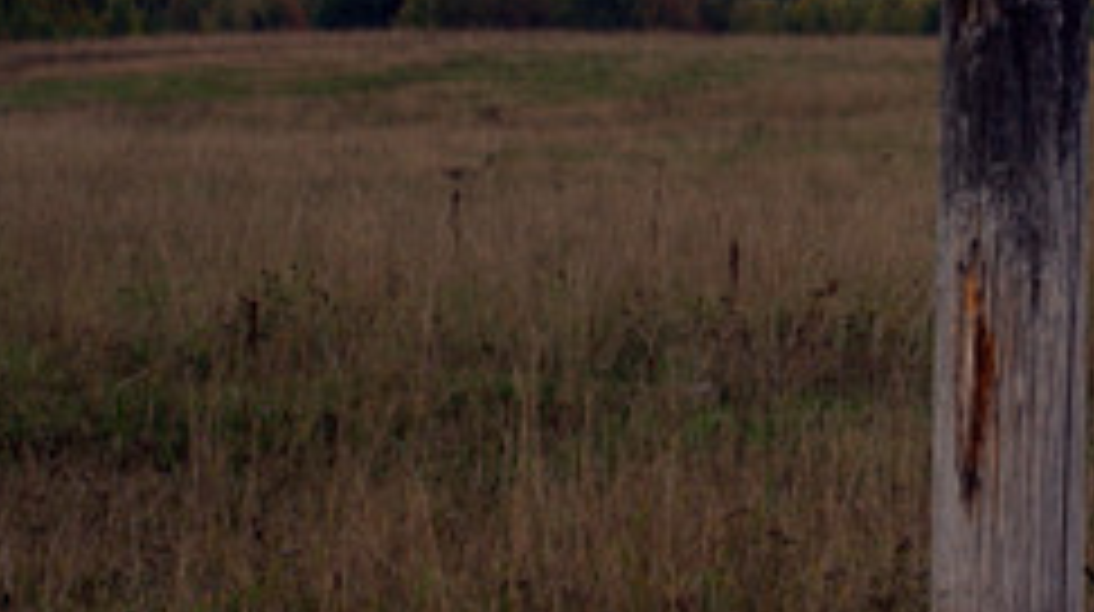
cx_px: 1026
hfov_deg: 12.0
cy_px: 254
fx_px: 5160
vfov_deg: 6.8
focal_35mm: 178
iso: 200
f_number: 8
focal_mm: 55
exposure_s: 1/80
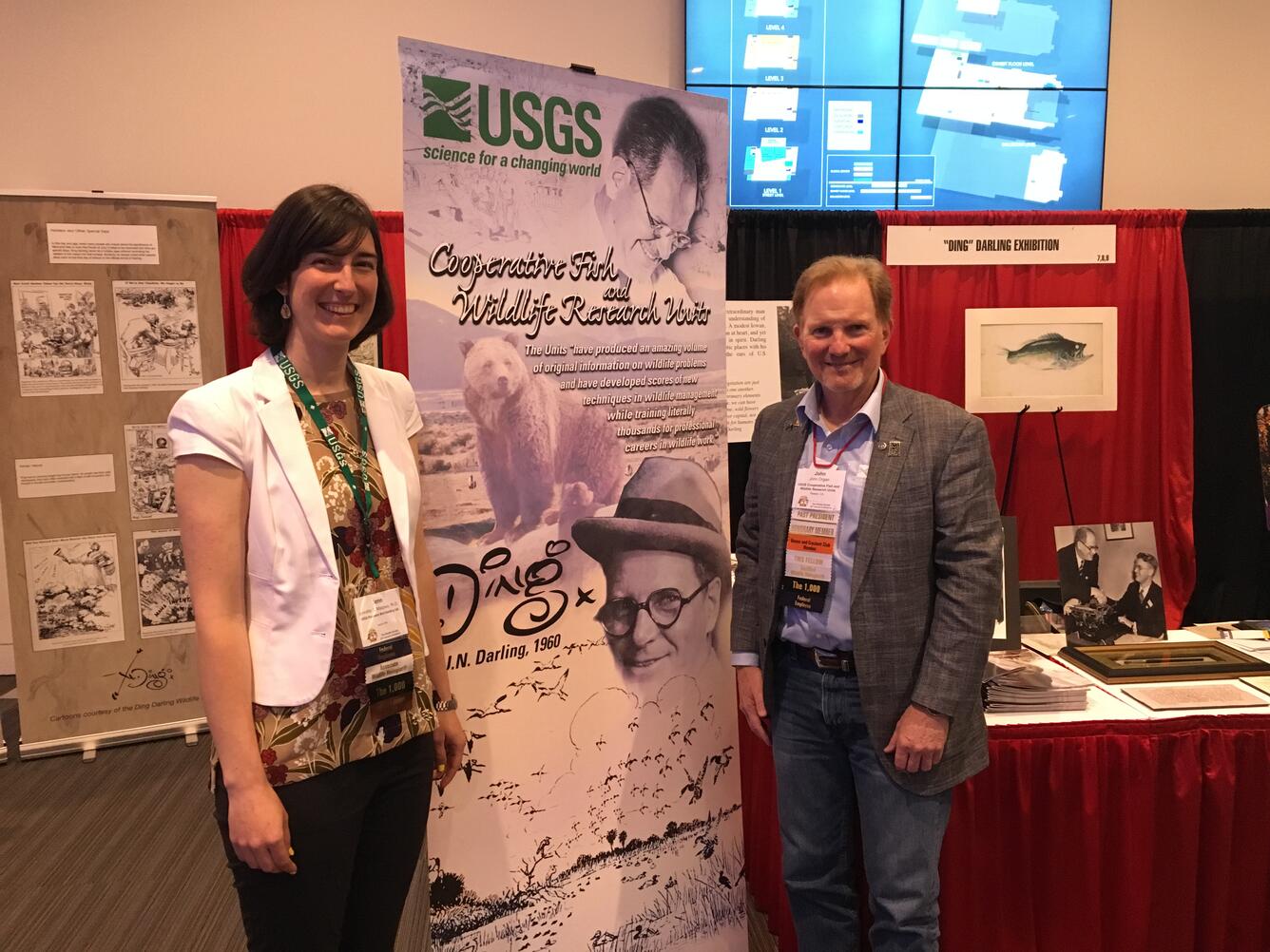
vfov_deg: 48.2
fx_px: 1064
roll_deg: +0.6
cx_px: 635
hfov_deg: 61.7
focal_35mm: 29
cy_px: 476
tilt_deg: -7.0
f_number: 2.2
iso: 200
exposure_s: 1/30
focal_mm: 4.15
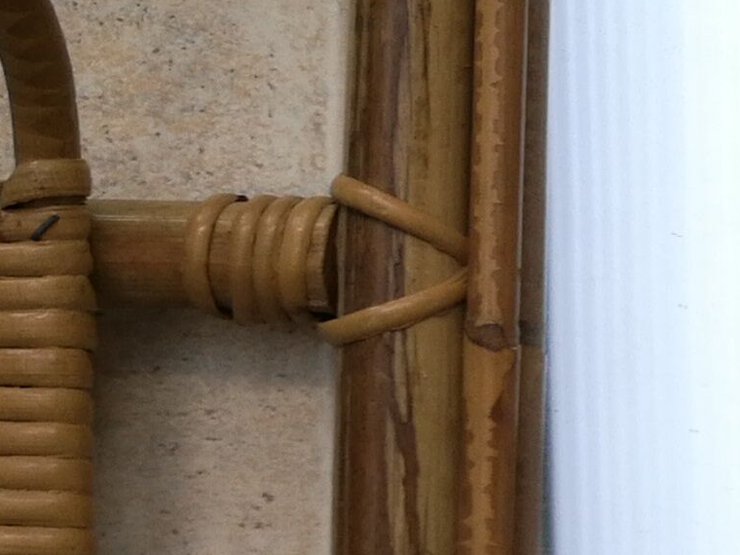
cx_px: 1475
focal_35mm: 141
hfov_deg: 12.4
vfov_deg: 10.5
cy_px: 479
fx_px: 3014
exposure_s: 1/164
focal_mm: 4.5
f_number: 2.2
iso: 50
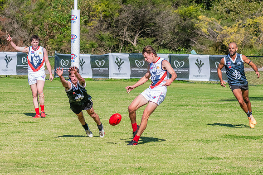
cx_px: 134
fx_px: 2088
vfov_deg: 4.8
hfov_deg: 7.2
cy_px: 99
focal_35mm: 286
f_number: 14
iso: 1600
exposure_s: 1/1600
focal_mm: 240
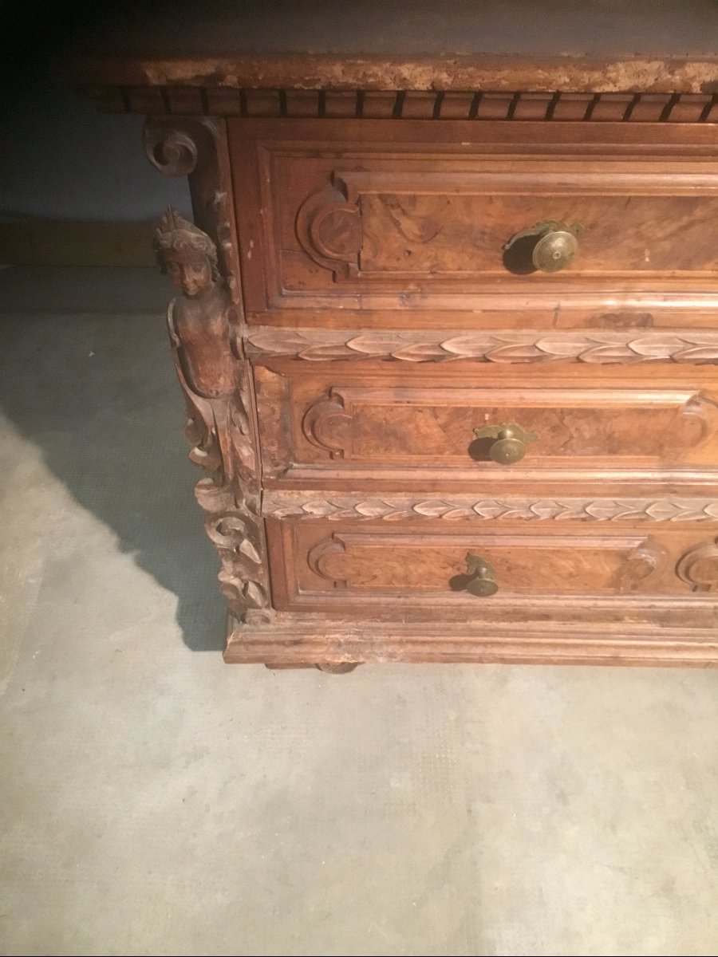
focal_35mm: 31
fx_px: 857
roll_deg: -2.5
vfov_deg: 58.4
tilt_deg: -42.7
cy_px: 478
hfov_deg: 45.4
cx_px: 359
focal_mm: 3.3
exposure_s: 1/17
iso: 250
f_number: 2.4
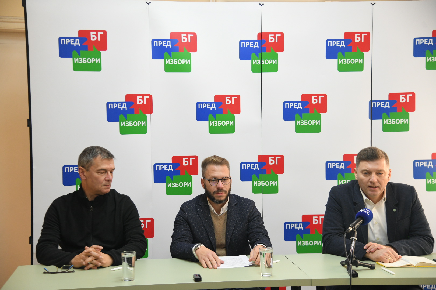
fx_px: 702
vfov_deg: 23.4
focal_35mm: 58
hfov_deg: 34.5
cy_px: 145
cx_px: 218
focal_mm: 58
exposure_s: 1/160
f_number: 4
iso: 1600
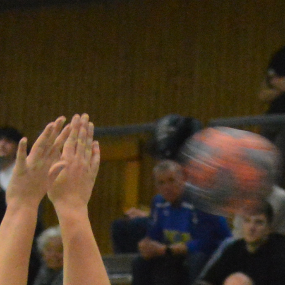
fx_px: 5440
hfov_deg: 3.0
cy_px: 611
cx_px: 30
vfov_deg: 3.0
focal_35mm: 584
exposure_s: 1/250
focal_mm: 70
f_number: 4.5
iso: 3200
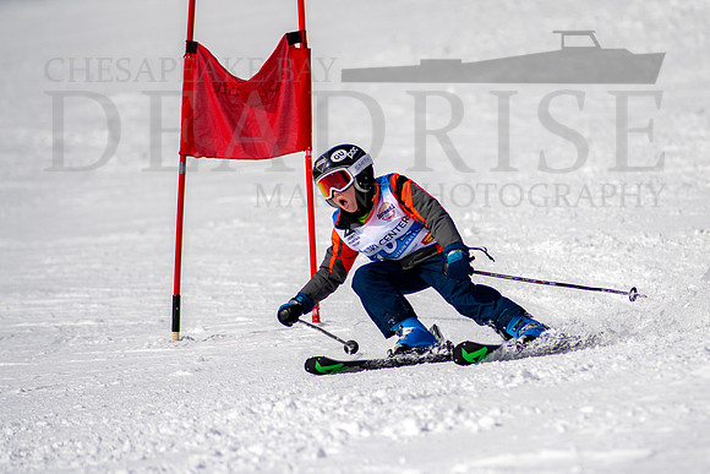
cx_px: 445
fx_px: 11121
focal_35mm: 564
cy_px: 237
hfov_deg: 3.7
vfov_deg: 2.4
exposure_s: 1/6400
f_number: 2.8
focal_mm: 300
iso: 100
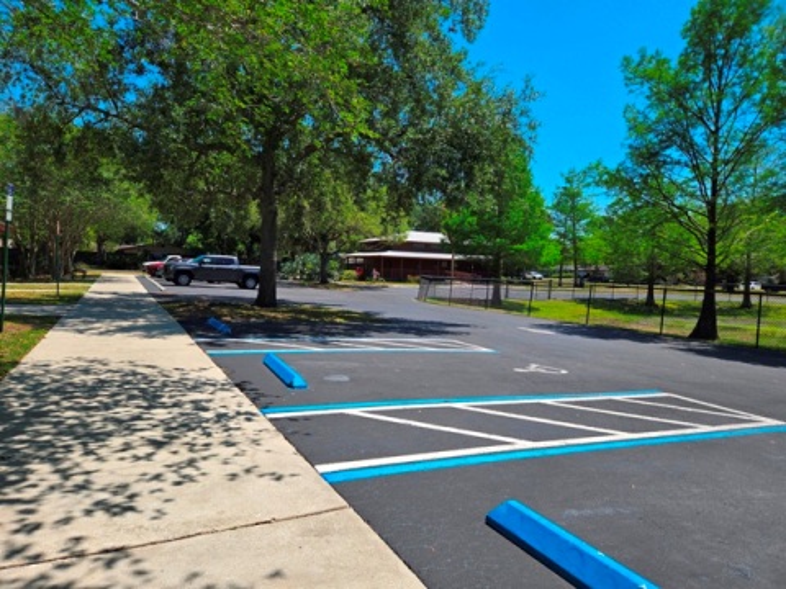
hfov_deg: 73.9
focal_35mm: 23
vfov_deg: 58.9
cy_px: 294
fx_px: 522
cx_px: 393
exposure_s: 1/1765
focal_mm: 5.4
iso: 25
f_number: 1.8
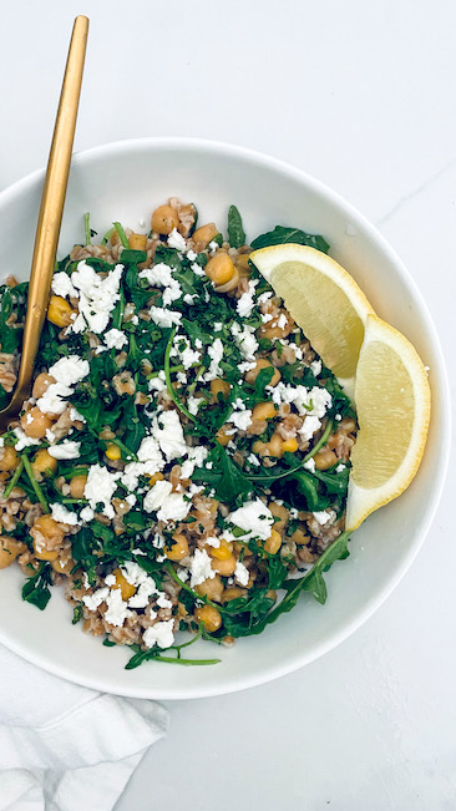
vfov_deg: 66.1
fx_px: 624
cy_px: 408
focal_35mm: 29
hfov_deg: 39.8
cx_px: 163
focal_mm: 4.25
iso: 125
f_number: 1.8
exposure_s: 1/60
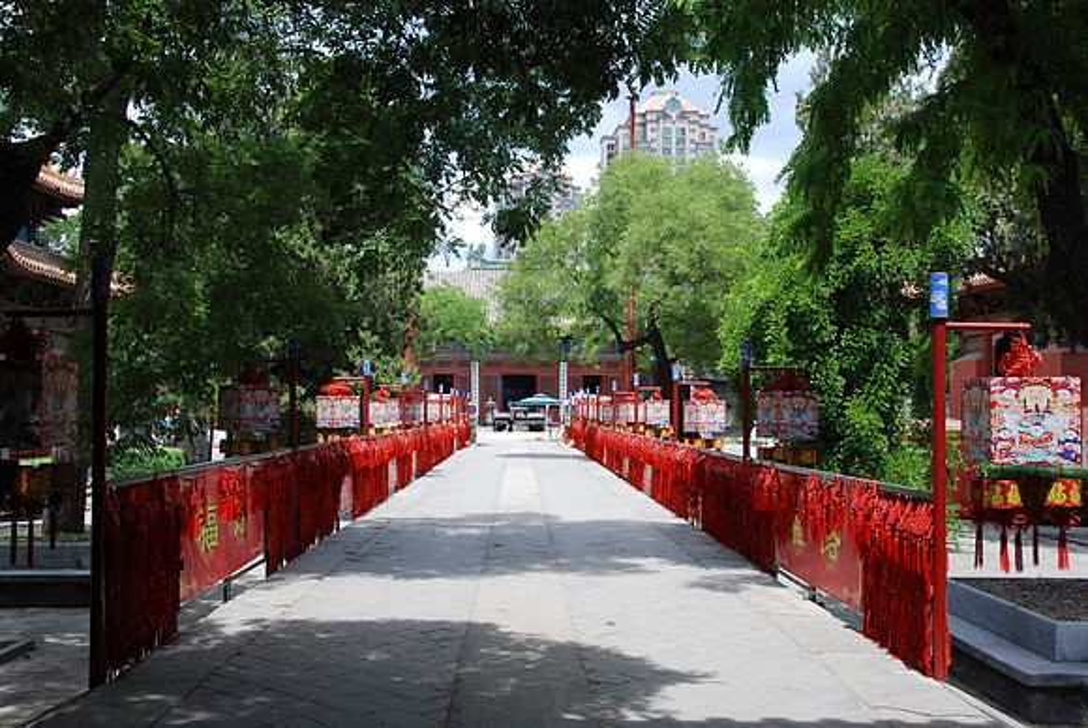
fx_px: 1089
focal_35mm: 36
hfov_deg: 53.1
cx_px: 544
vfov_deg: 37.0
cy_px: 364
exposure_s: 1/250
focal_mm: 24
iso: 250
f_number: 8
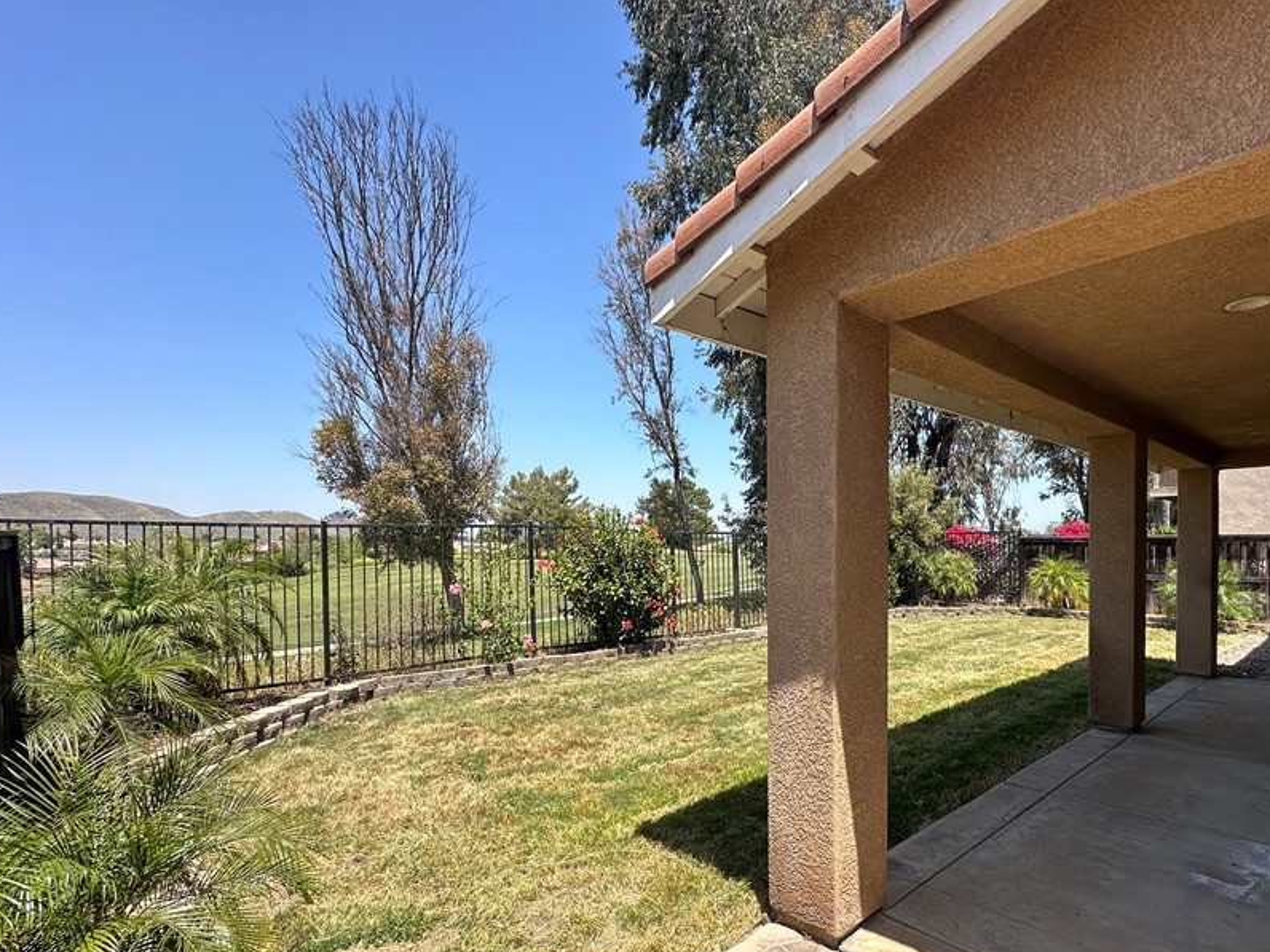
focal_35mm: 18
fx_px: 660
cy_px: 560
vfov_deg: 71.0
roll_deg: -0.4
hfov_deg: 86.6
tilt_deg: -0.1
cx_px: 767
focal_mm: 2.22
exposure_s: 1/1159
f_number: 2.2
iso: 50
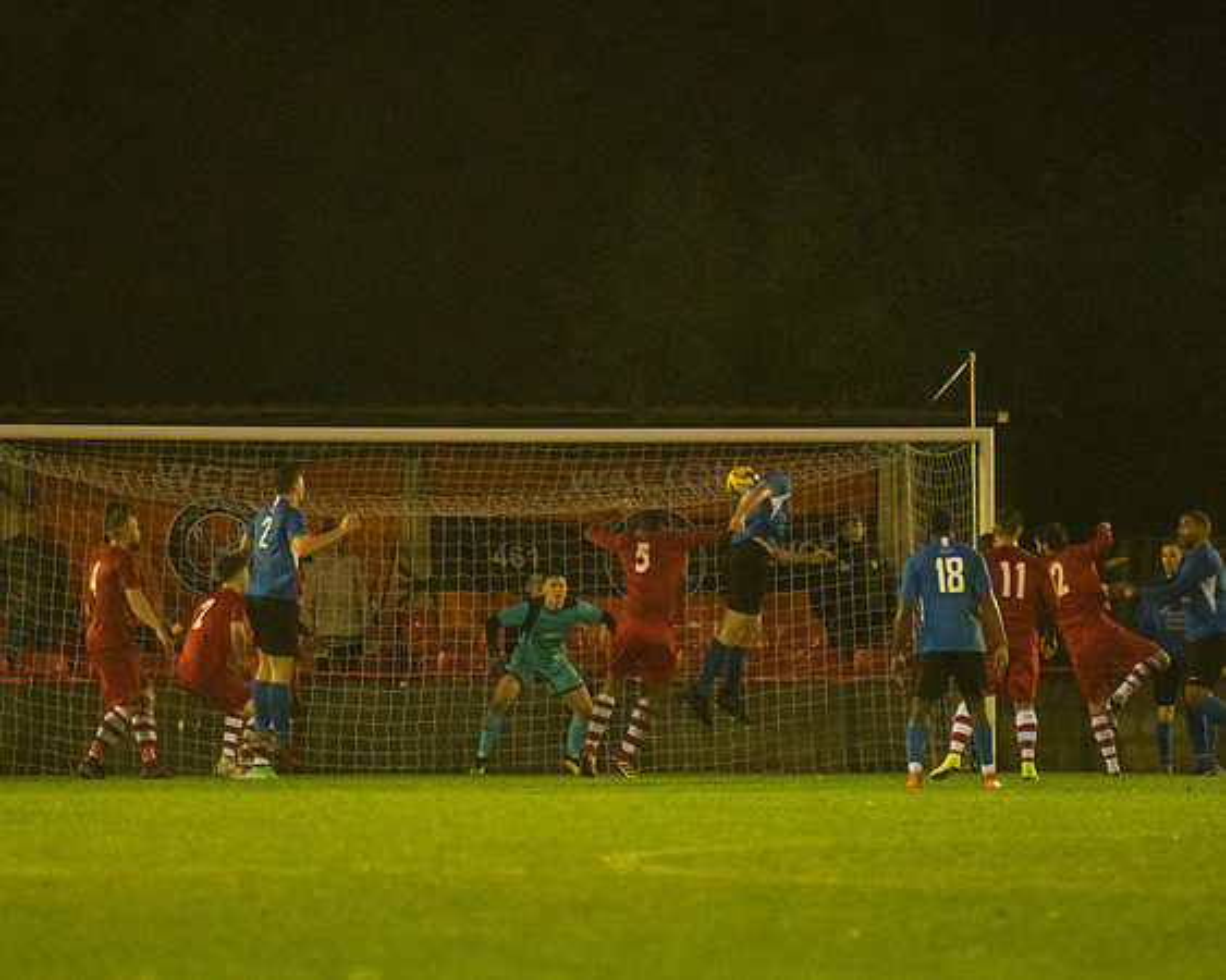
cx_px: 620
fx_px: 14472
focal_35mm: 399
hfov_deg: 4.9
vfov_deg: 3.9
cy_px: 411
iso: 5000
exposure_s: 1/800
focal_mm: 200
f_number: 2.8
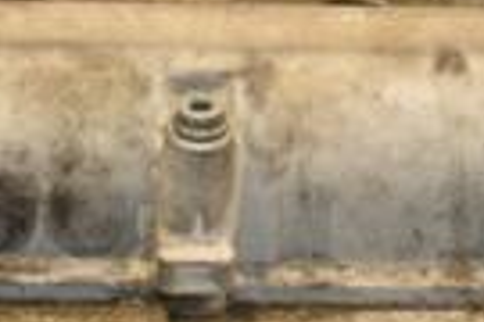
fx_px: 4036
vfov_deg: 4.6
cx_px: 97
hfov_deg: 6.9
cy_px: 258
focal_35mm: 300
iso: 800
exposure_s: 1/125
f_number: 4.8
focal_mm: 45
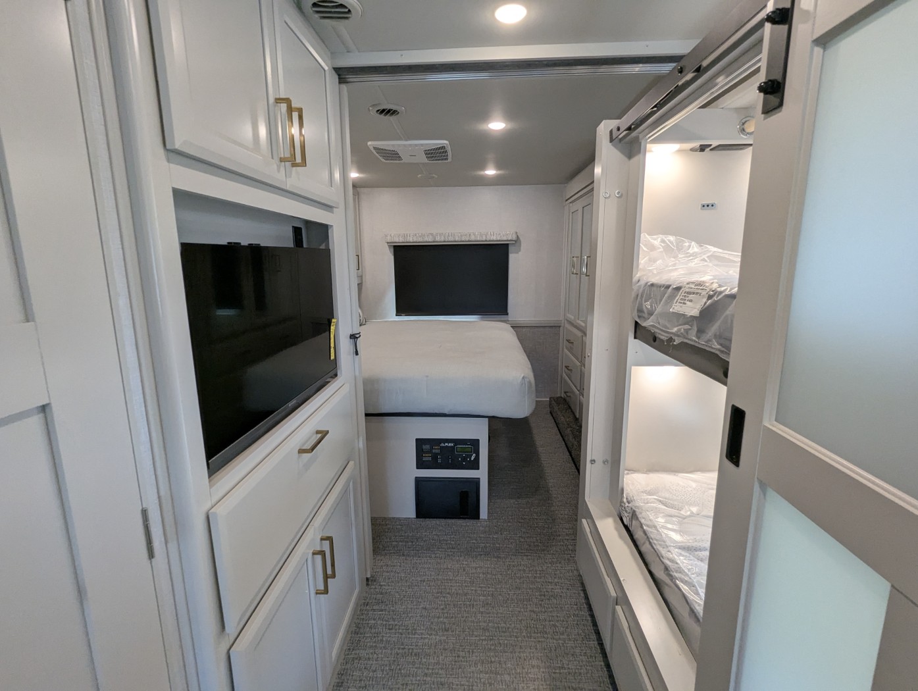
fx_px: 425
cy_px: 346
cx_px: 459
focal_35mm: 16
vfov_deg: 78.2
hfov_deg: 94.4
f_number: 2.2
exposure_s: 1/104
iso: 150
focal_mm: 2.35
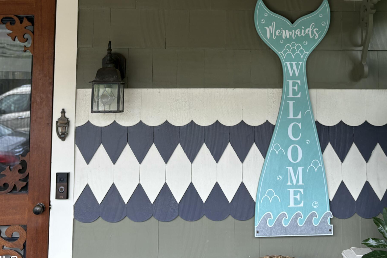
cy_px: 42
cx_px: 228
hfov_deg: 43.4
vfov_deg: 29.0
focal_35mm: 45
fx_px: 484
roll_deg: +0.0
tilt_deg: +4.1
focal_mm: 5.96
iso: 40
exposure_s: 1/177
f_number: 1.6
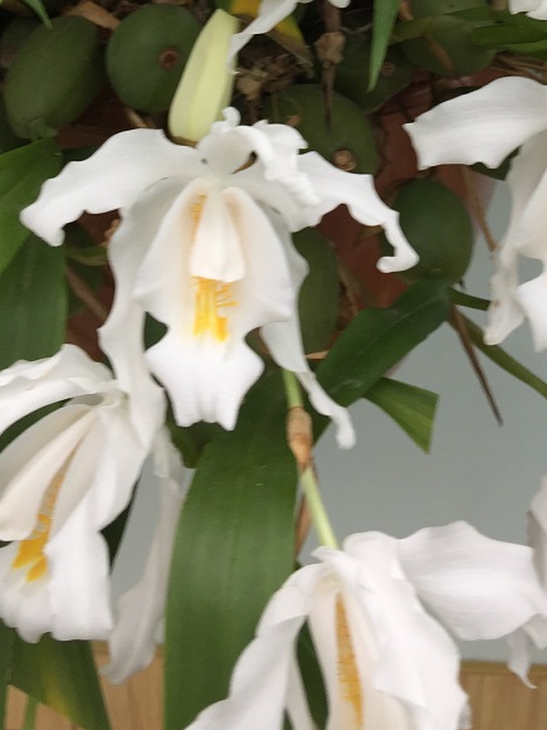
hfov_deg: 24.4
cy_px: -11
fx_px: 1264
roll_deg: -1.5
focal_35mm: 60
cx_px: 334
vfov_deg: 29.9
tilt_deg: -28.4
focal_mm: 4.15
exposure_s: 1/50
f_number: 2.2
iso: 32
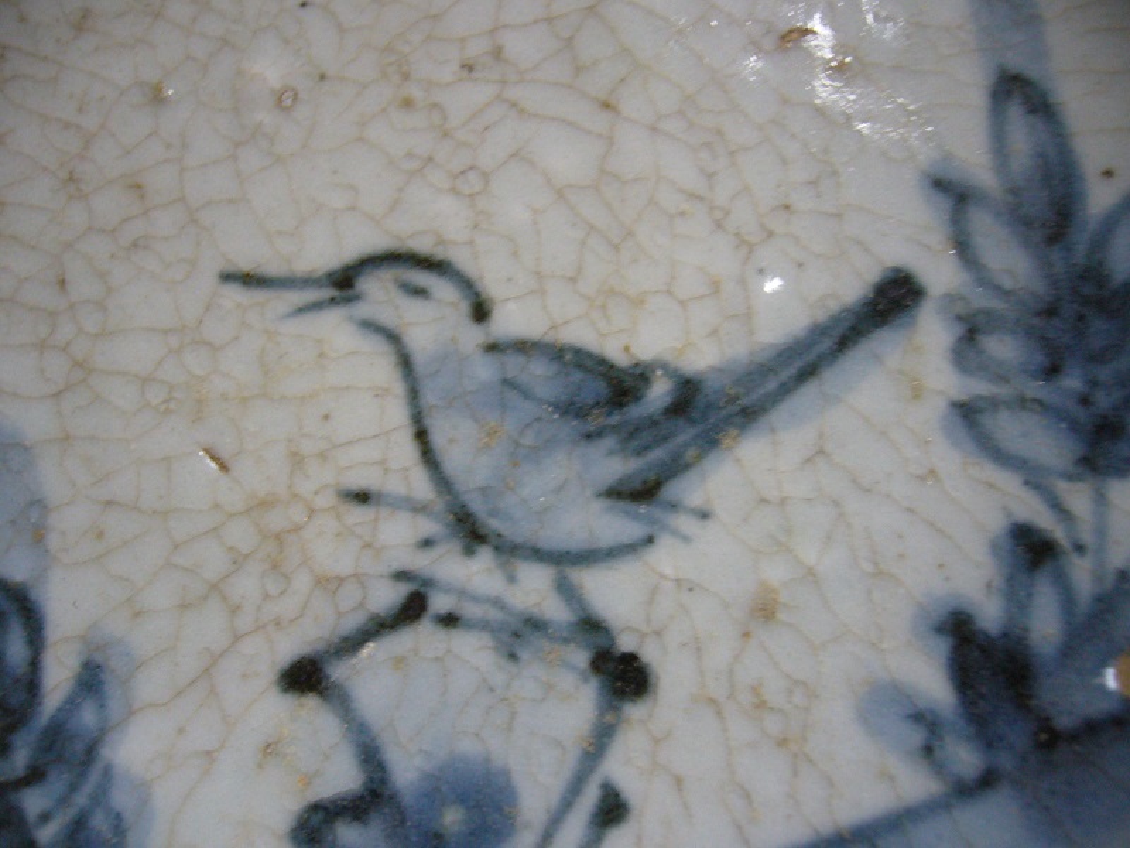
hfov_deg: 52.6
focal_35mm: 35
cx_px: 565
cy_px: 424
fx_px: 1143
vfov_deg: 40.7
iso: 200
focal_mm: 5.8
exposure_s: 1/8
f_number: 2.8
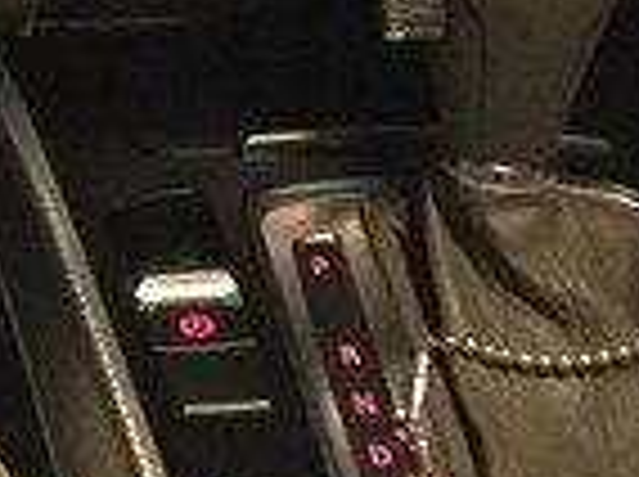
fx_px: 2488
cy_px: -362
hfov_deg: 13.0
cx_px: -580
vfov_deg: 10.4
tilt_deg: -27.8
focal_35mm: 135
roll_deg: +3.4
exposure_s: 1/17
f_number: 2.2
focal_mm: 4.15
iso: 1250
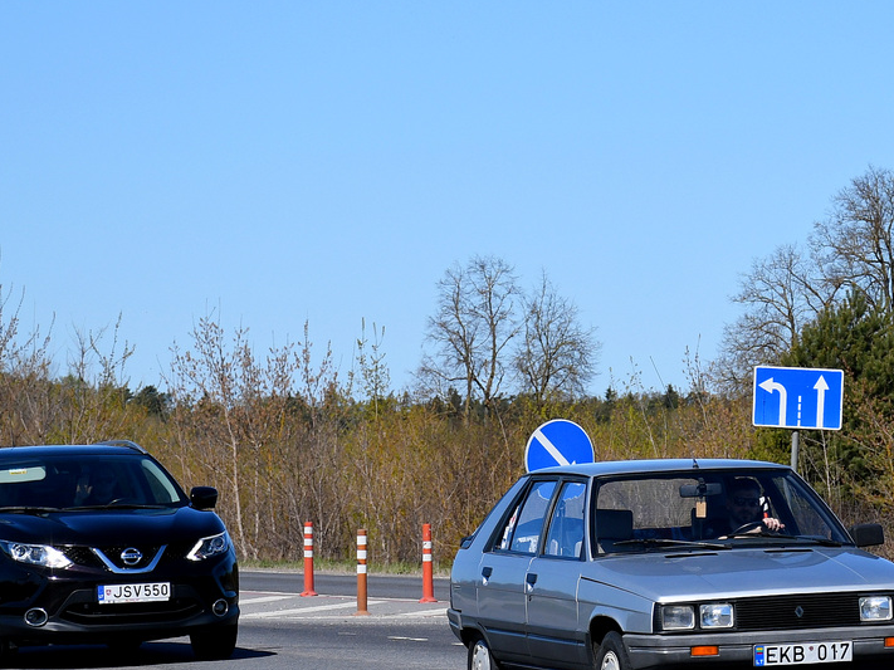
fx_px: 4493
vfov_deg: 8.5
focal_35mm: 174
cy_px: 296
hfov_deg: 11.3
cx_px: 685
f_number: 6.3
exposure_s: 1/1600
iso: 200
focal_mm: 66
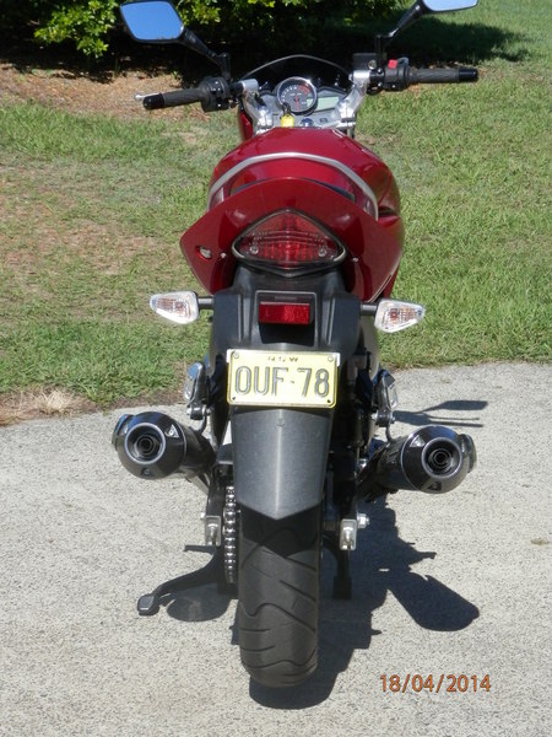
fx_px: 2062
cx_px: 276
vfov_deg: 20.2
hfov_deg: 15.2
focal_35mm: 97
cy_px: 368
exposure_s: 1/1000
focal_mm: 17.3
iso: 200
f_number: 4.9
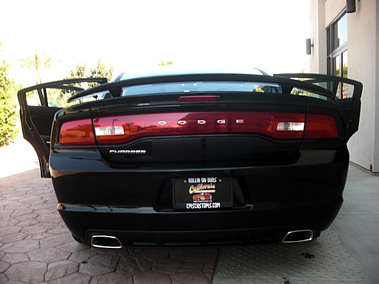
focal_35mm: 36
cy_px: 142
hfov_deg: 51.4
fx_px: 394
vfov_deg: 39.7
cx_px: 190
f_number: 2.8
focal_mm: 6.3
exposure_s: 1/80
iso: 50
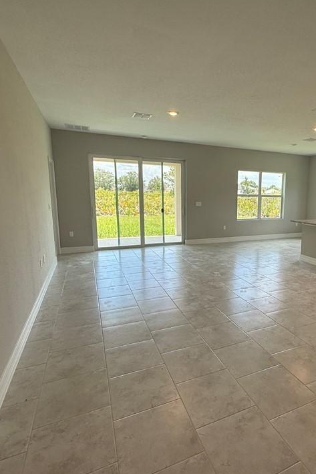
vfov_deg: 81.2
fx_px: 277
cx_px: 230
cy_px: 236
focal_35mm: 21
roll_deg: -1.1
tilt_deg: -8.2
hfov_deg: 57.0
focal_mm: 2.22
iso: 64
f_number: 2.2
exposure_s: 1/250
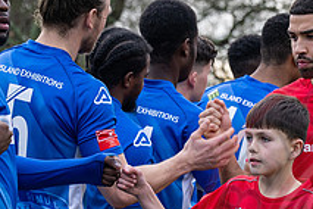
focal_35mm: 427
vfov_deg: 3.2
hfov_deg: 4.8
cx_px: 343
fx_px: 3712
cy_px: 305
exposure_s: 1/250
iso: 250
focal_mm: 93
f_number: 5
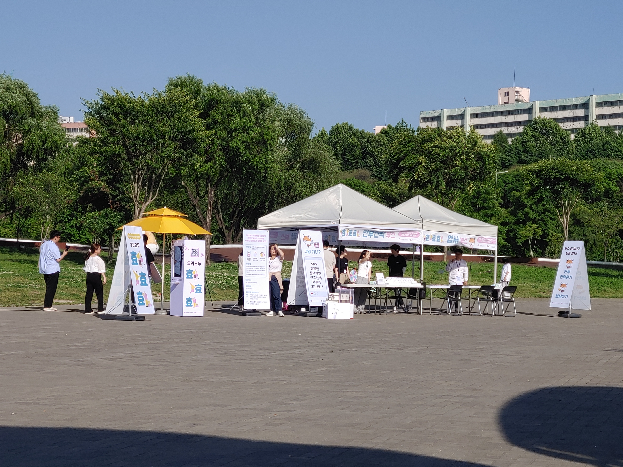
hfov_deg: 25.3
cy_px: 234
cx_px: 312
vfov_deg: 19.1
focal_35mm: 77
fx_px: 1386
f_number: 2.4
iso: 50
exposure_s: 1/952
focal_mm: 5.88
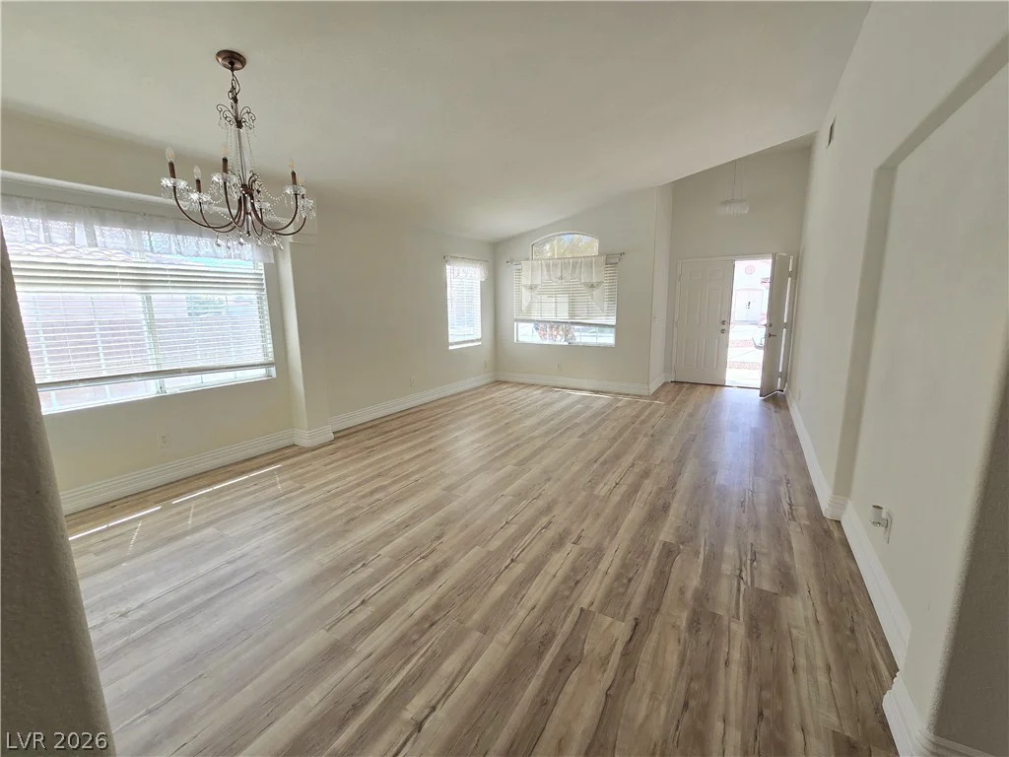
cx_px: 504
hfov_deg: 106.2
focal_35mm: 13
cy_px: 378
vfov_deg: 89.9
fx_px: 379
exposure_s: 1/285
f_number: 2.2
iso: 50
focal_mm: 2.2
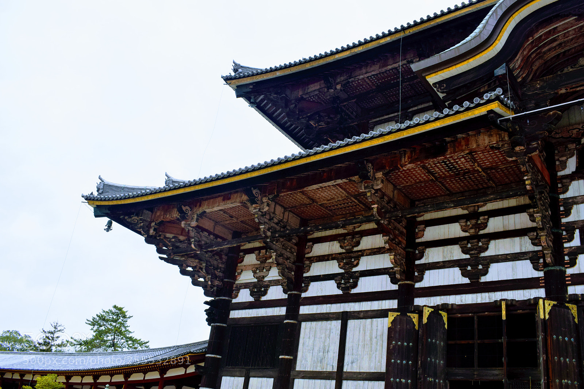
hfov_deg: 57.2
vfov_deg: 40.0
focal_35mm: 33
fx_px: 535
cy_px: 194
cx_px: 292
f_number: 8
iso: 400
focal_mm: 22
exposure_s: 1/250
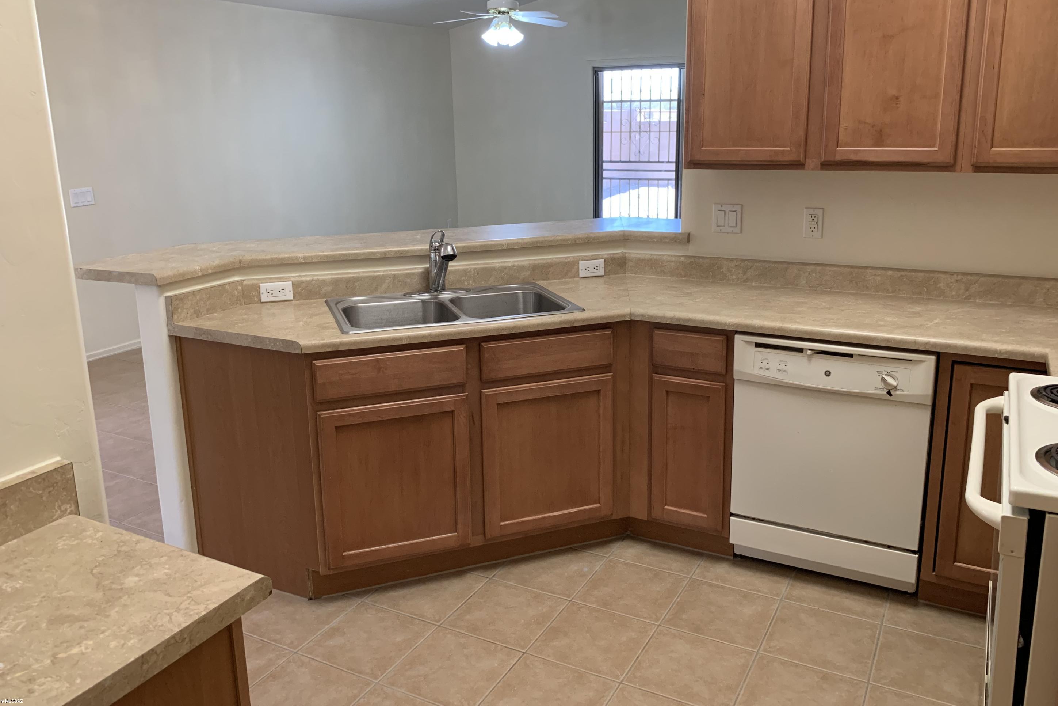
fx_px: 823
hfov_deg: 65.5
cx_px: 536
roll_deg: +0.7
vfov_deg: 46.3
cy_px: 316
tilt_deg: -13.8
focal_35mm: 28
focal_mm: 4.25
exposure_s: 1/60
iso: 200
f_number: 1.8
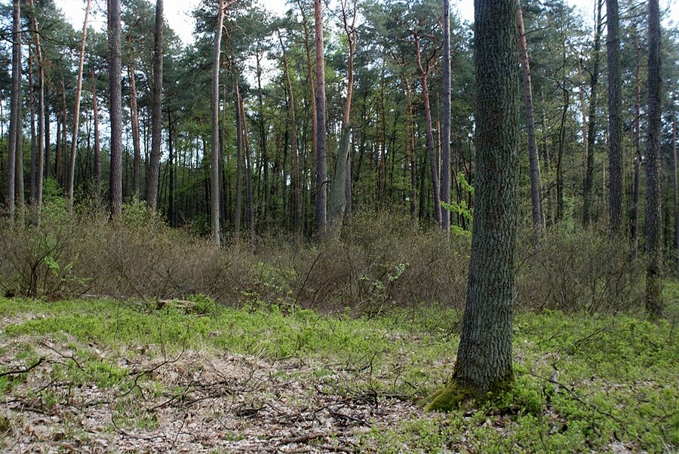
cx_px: 340
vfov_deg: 29.9
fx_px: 850
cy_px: 227
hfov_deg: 43.6
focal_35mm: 45
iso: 100
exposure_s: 1/60
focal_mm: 30
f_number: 5.6
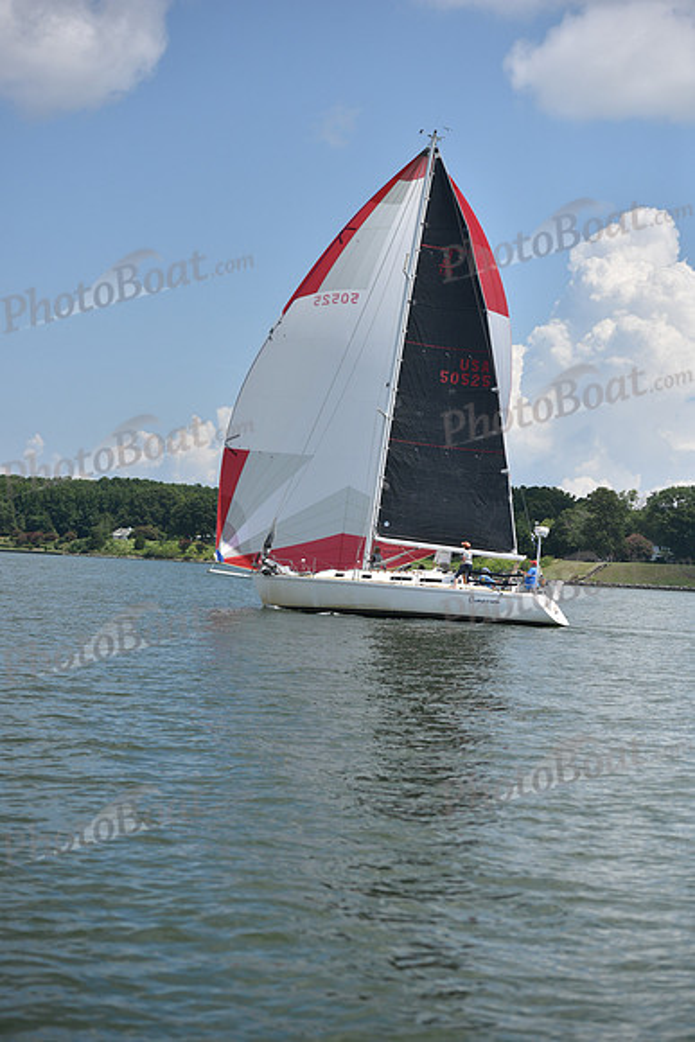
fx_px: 2026
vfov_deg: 28.8
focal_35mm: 70
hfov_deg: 19.5
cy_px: 521
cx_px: 348
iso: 320
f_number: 3.5
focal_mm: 70
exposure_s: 1/8000
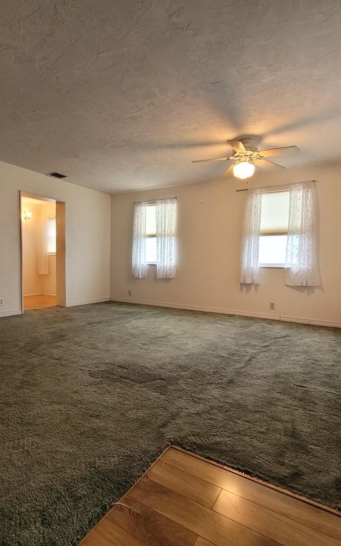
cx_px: 146
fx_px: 283
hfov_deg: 61.9
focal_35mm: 19
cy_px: 280
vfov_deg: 88.0
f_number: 2.2
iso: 320
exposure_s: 1/40
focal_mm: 1.74
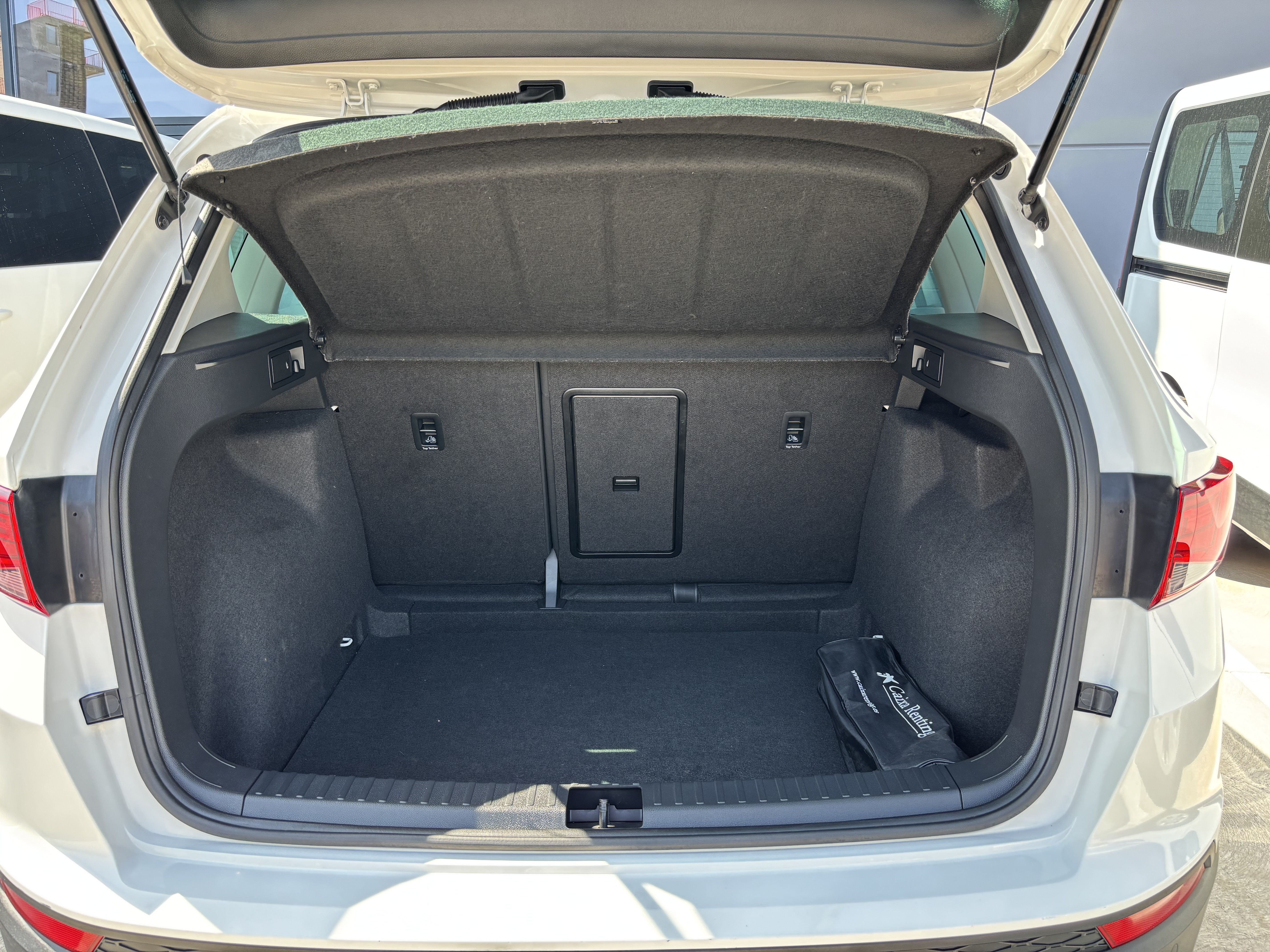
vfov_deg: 53.1
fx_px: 954
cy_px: 476
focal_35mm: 26
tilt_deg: -7.7
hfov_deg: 67.3
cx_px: 635
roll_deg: -0.5
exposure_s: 1/191
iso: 50
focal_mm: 5.96
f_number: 1.6
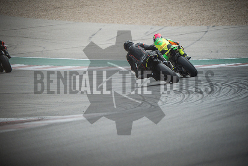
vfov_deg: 2.3
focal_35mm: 600
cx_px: 124
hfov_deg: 3.4
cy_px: 83
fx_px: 4134
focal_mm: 400
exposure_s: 1/2500
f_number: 5.6
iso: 2500
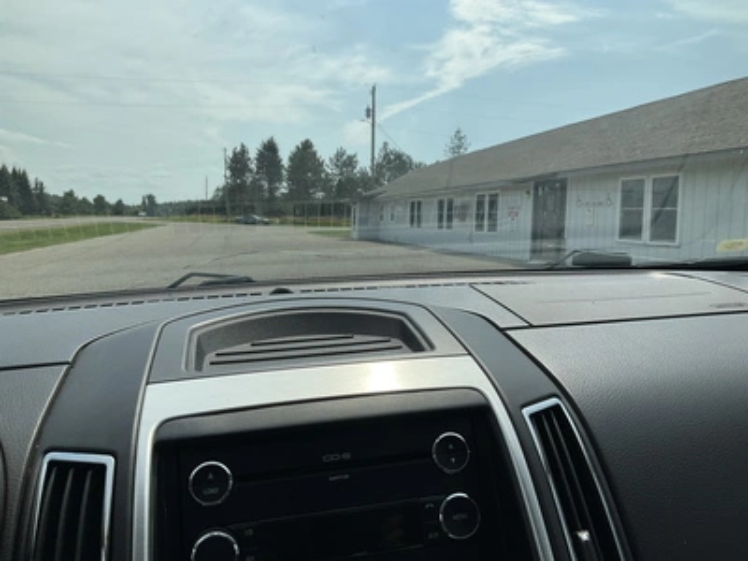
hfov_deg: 61.7
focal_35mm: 29
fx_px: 627
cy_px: 280
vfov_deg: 48.2
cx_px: 374
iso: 25
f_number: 1.8
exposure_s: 1/2959
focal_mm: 3
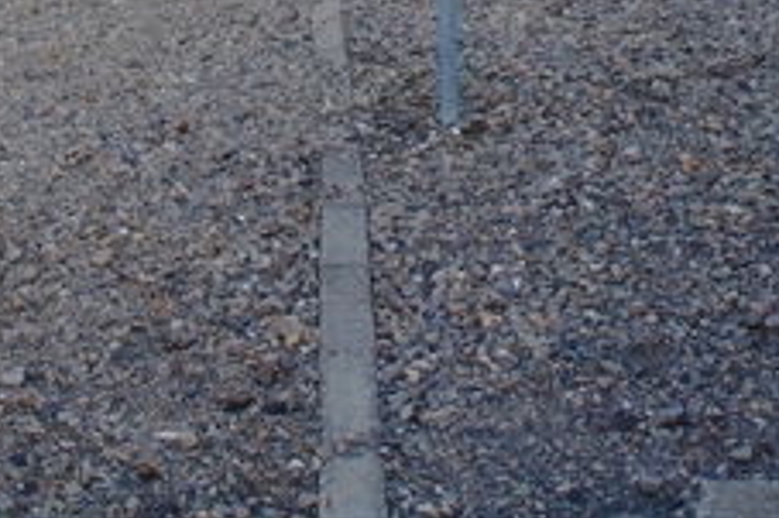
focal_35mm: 95
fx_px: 2054
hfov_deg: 21.4
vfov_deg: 13.1
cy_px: -391
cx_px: 244
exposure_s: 1/400
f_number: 6.3
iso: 200
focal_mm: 18
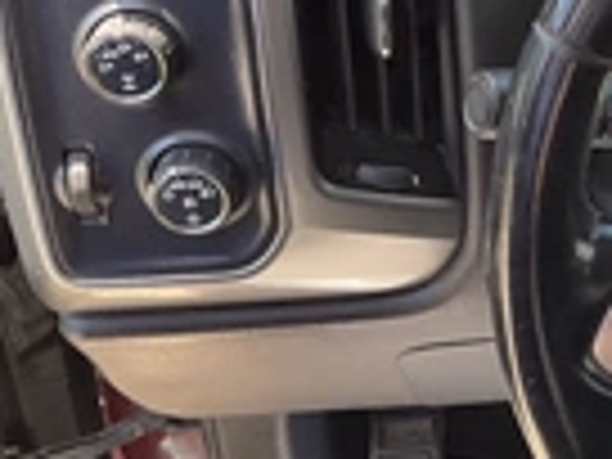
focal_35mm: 85
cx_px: 868
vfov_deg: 17.4
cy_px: 198
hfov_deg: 20.3
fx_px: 1503
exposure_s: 1/122
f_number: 1.8
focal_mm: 3
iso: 40
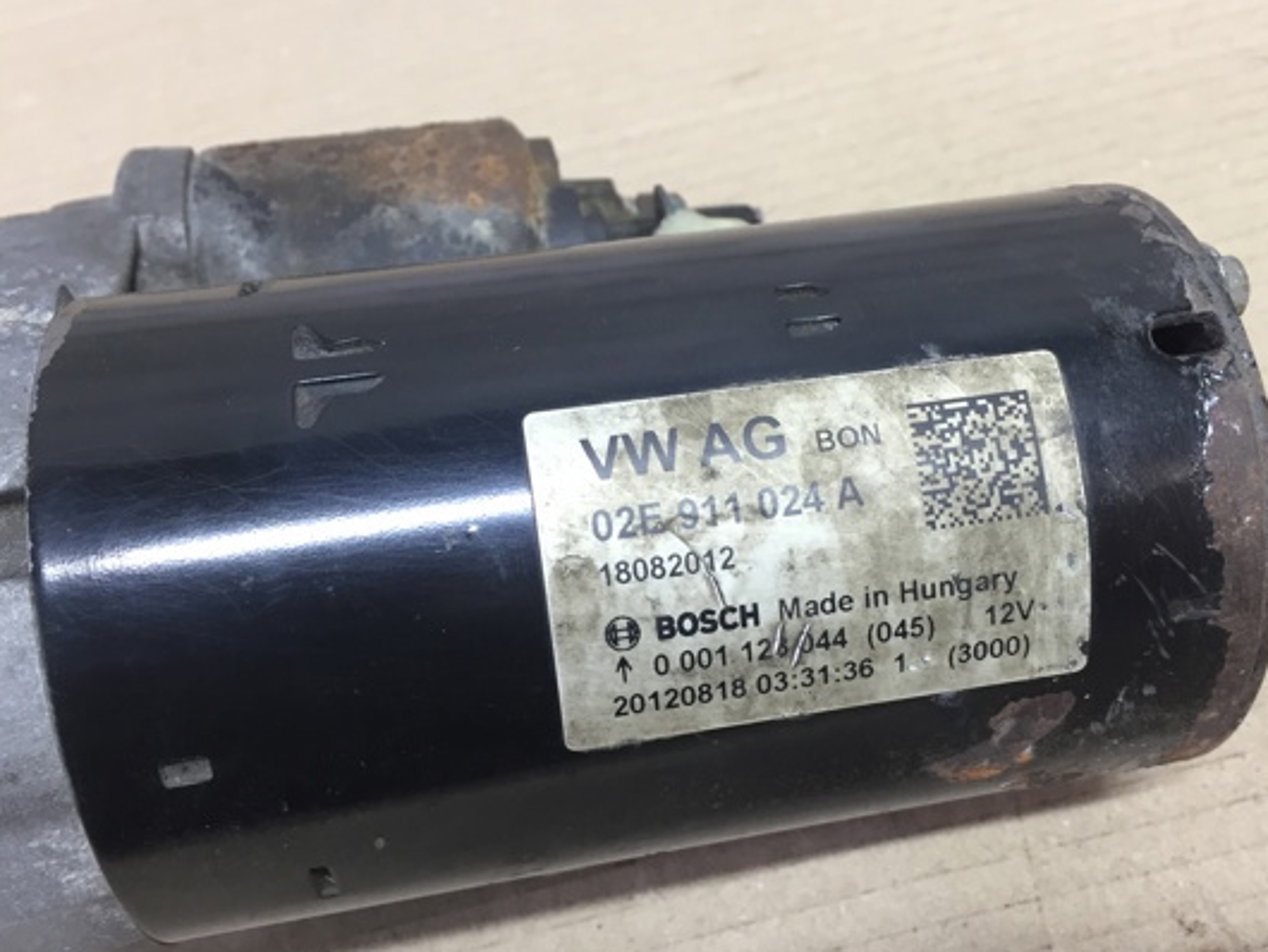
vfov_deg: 40.7
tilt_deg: -51.1
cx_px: 699
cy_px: 524
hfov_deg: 52.5
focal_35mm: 35
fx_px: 1283
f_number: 2.2
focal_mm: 4.15
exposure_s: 1/33
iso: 80
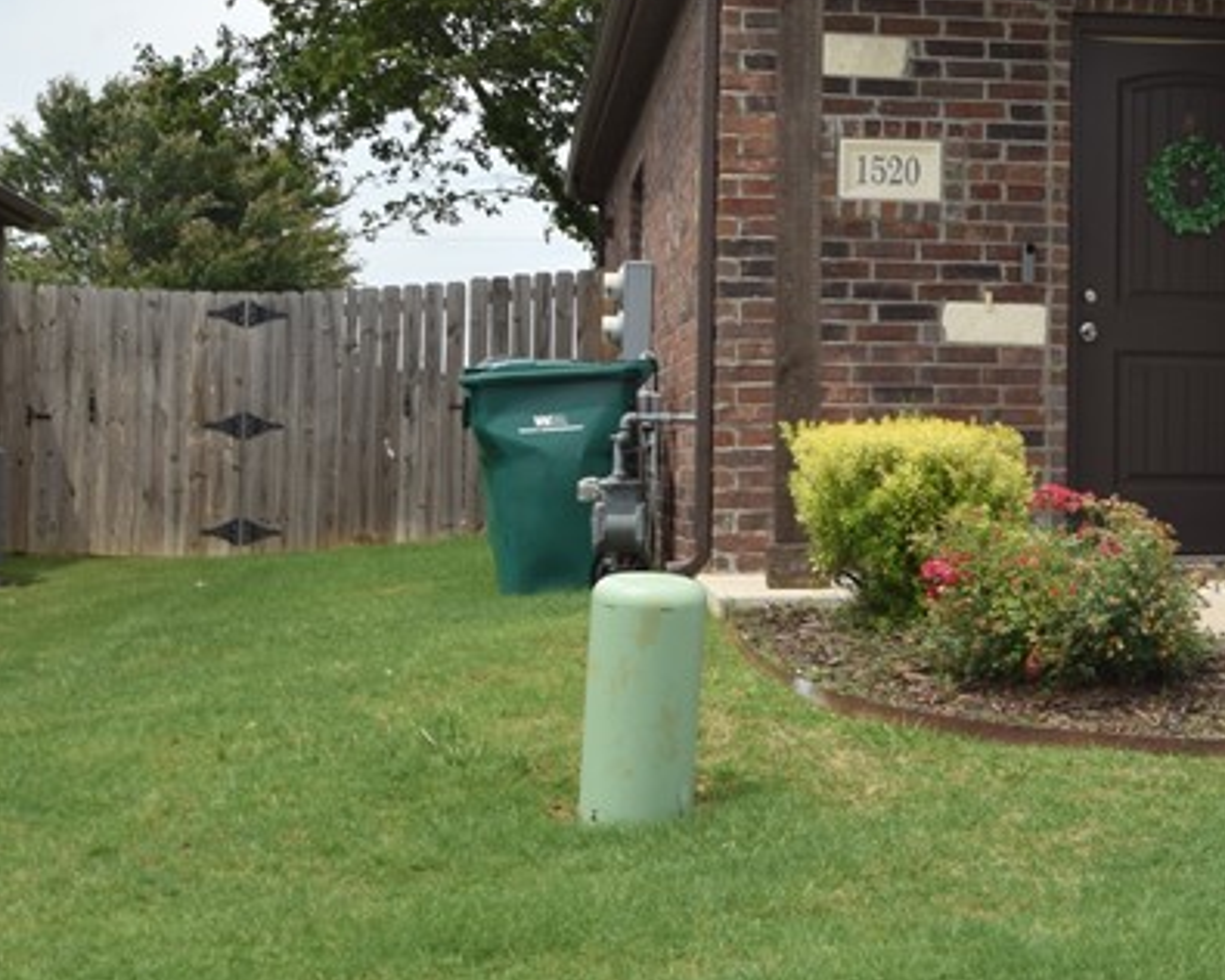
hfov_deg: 22.3
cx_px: 1327
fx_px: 2947
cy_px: 130
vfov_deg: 18.6
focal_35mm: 81
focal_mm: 21
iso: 100
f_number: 9
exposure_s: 1/200
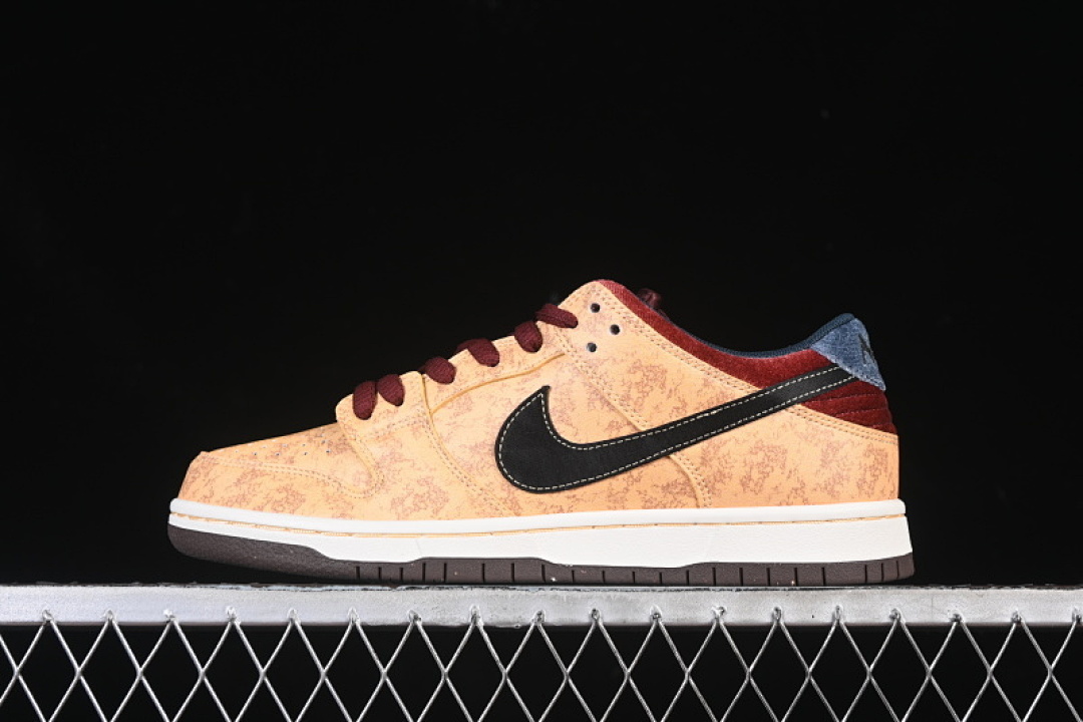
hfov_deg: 27.0
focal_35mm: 75
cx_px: 542
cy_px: 361
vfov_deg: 18.2
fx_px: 2256
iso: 160
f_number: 7.1
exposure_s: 1/80
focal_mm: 50
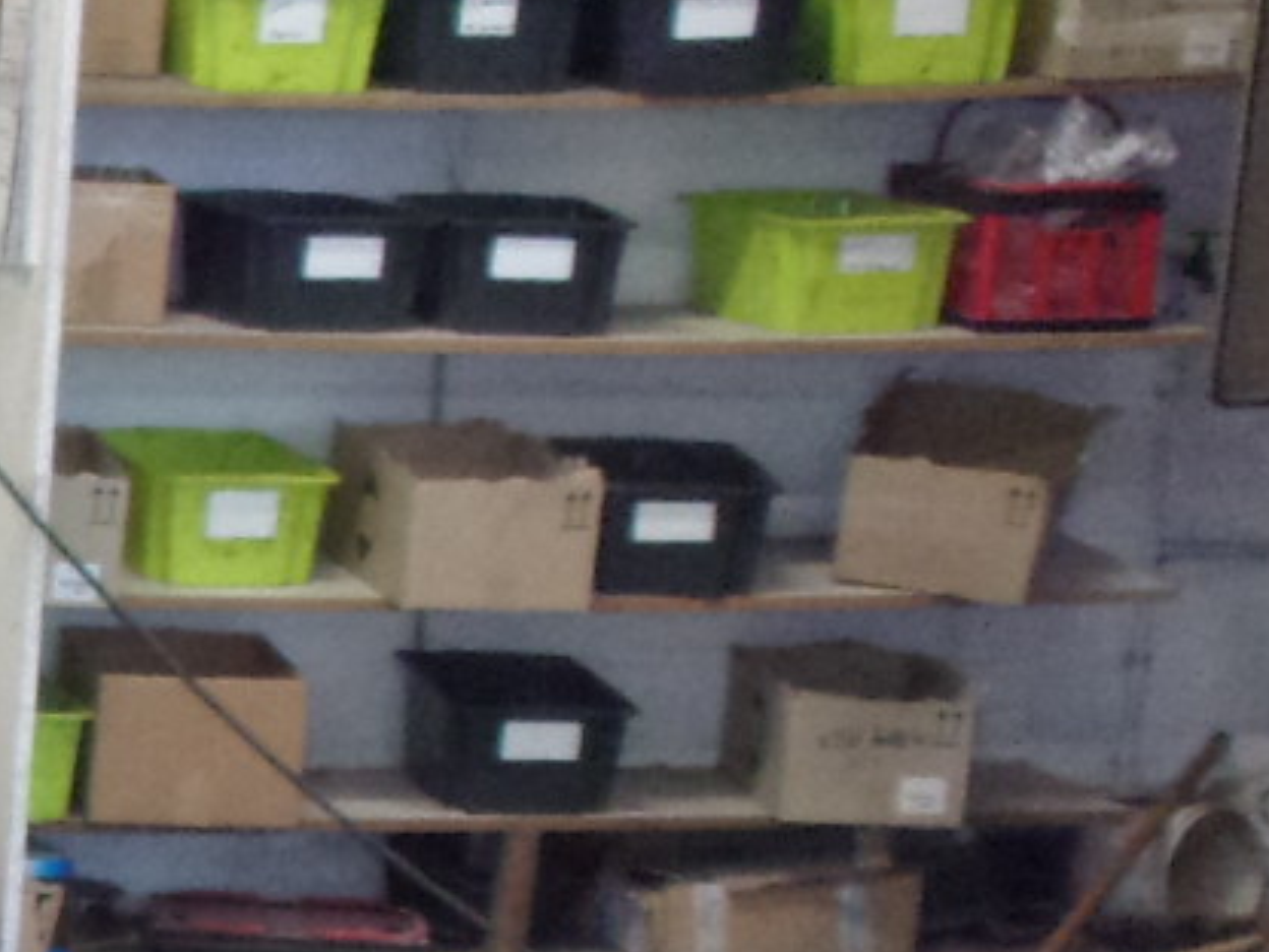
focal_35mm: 138
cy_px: 1159
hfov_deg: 12.8
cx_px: -1089
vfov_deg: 10.6
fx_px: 5059
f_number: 3.9
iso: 400
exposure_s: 1/34
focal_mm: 5.1
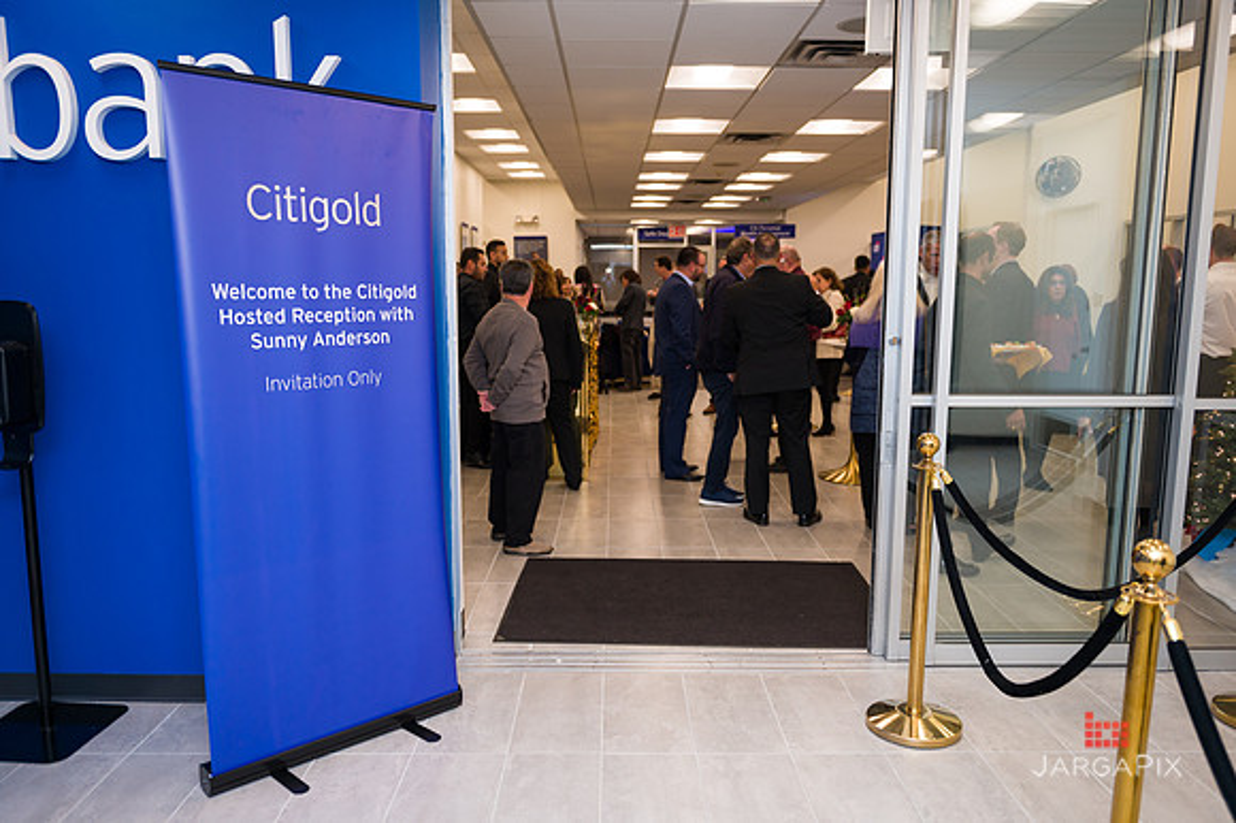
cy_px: 412
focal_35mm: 26
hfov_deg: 69.4
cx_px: 618
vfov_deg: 49.5
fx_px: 892
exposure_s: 1/200
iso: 400
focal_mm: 26
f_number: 3.2
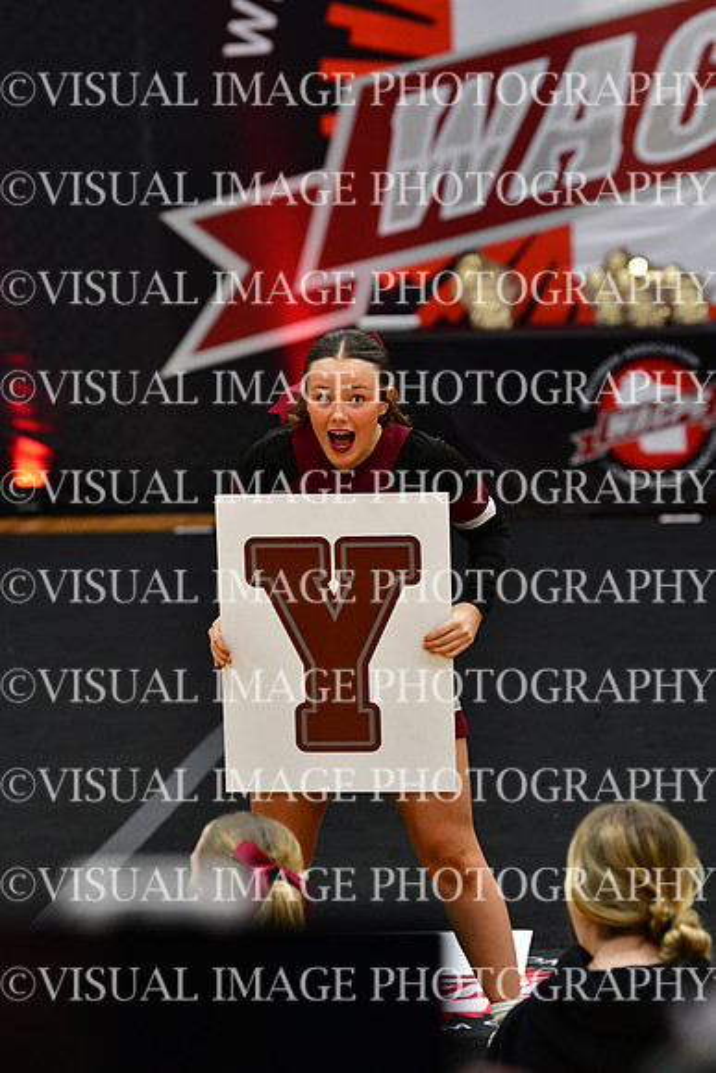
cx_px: 358
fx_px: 6469
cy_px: 536
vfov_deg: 9.5
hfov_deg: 6.3
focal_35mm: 217
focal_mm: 145
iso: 4000
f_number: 4
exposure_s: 1/500
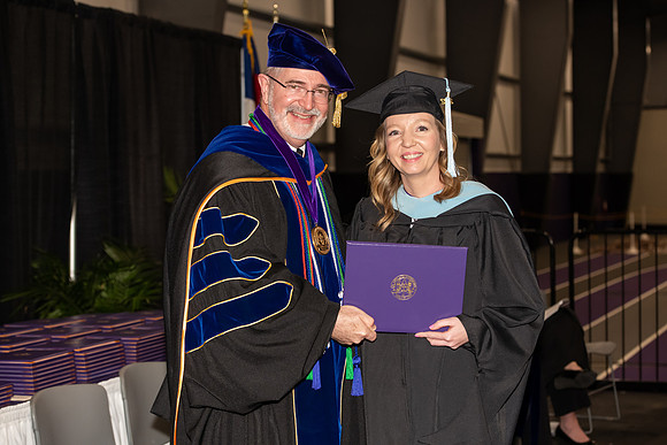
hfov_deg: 25.4
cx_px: 334
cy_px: 222
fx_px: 1482
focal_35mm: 80
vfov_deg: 17.1
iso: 1000
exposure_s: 1/200
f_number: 5.6
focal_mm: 80
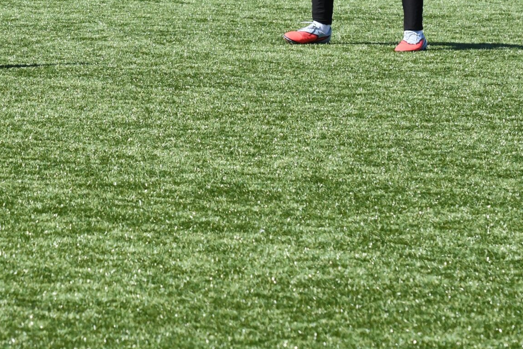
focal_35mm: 376
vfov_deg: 3.7
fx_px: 5463
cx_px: 28
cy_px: -9
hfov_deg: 5.5
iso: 1000
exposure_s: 1/1250
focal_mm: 112
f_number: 9
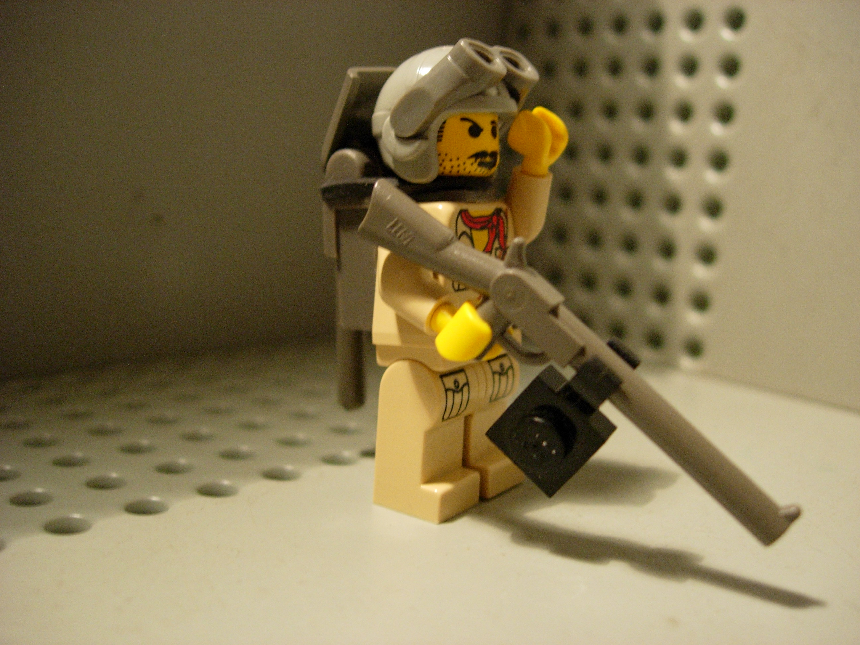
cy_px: 322
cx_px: 430
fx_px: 944
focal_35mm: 38
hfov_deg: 49.0
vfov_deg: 37.7
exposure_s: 1/20.7
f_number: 2.8
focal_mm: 7.8
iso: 200
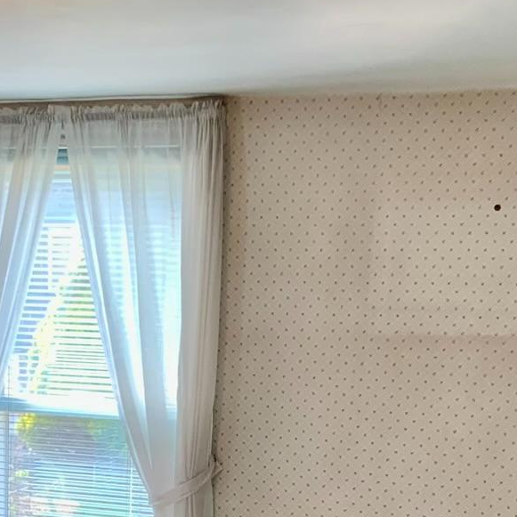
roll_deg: -1.0
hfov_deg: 21.2
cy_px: 590
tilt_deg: -12.8
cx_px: 126
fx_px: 1369
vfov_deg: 20.3
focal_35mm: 81
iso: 80
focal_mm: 4.25
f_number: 1.8
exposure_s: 1/120
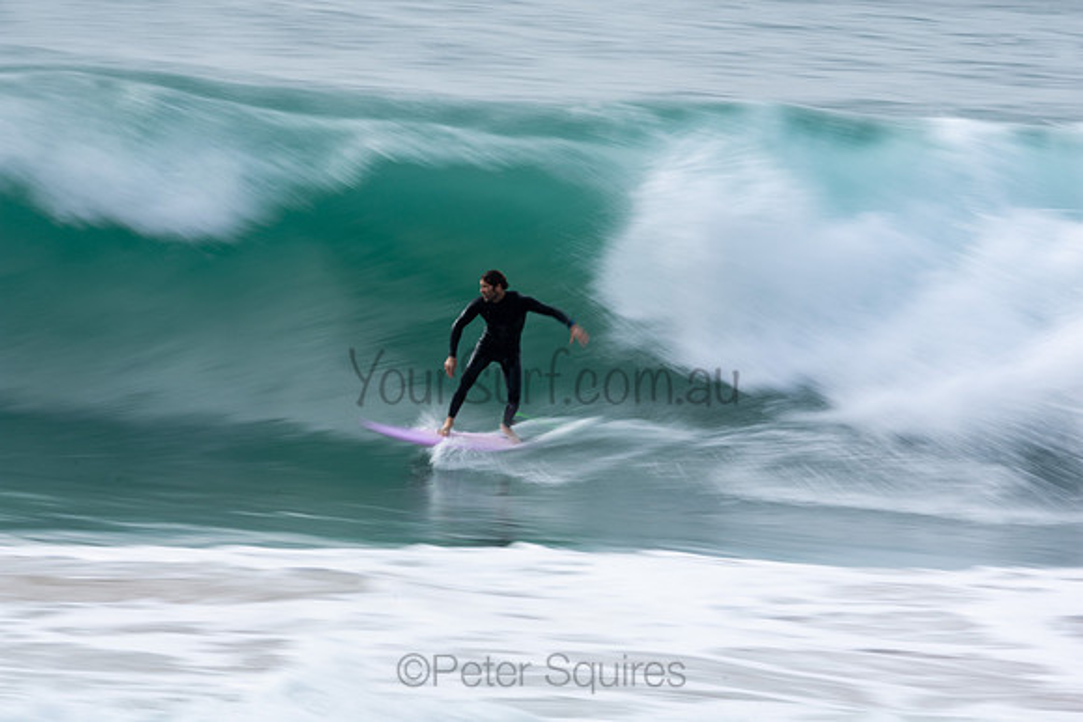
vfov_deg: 1.8
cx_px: 542
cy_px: 361
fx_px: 22567
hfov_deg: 2.7
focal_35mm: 750
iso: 100
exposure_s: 1/25
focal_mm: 500
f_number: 25
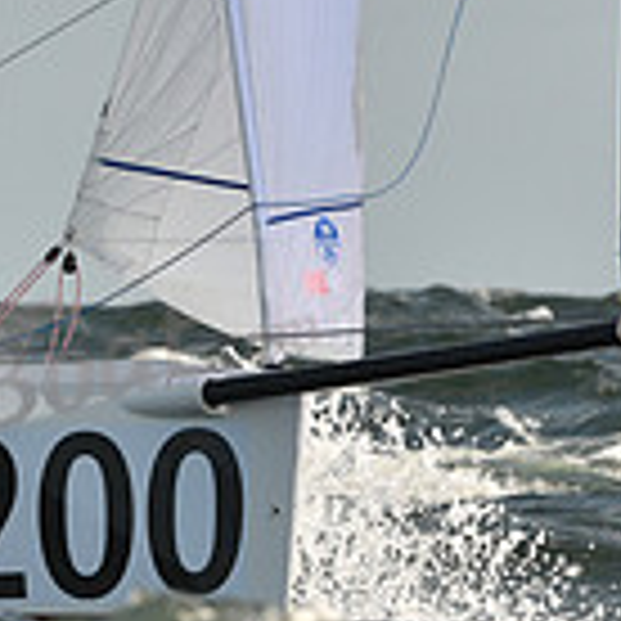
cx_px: -544
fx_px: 21027
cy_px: 223
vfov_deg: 1.7
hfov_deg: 1.7
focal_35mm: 1036
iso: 320
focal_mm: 290
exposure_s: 1/1000
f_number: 8
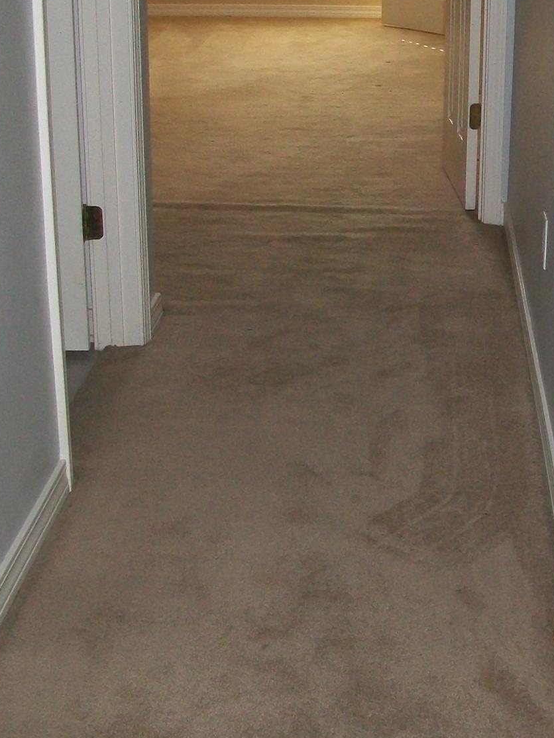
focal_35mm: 61
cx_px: 328
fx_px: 1302
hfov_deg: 24.0
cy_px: 197
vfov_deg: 31.2
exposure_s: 1/125
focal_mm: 6.1
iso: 200
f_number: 2.7
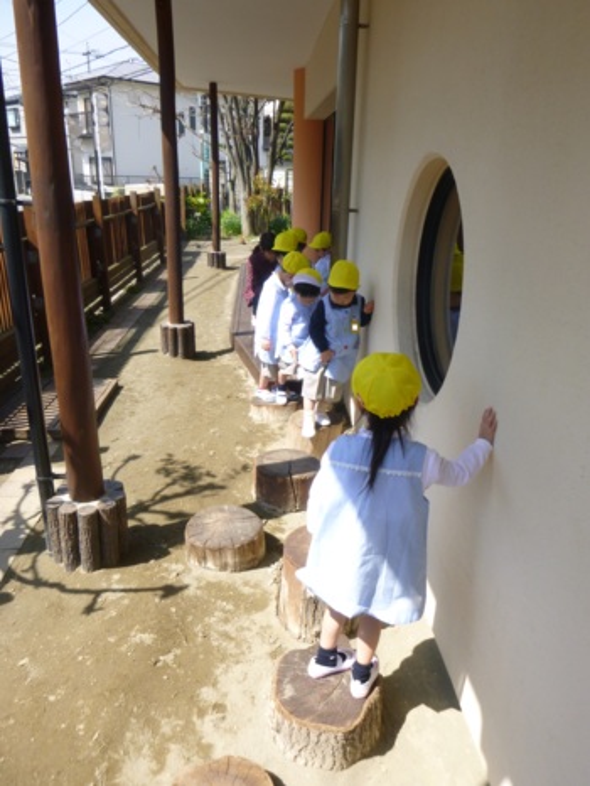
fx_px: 568
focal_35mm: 25
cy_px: 393
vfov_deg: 69.4
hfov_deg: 54.9
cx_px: 295
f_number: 3.9
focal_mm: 4.5
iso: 100
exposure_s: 1/250
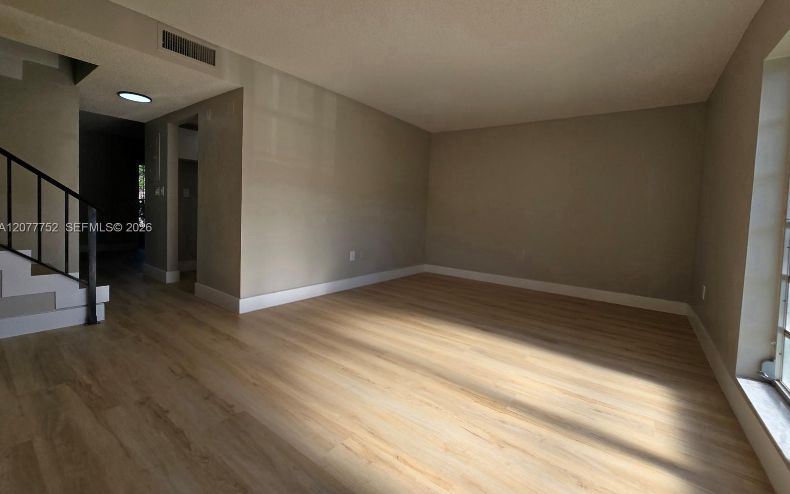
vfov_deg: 78.5
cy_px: 228
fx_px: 301
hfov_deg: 105.3
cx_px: 397
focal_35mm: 14
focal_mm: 2.2
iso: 50
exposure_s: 1/909
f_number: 2.2
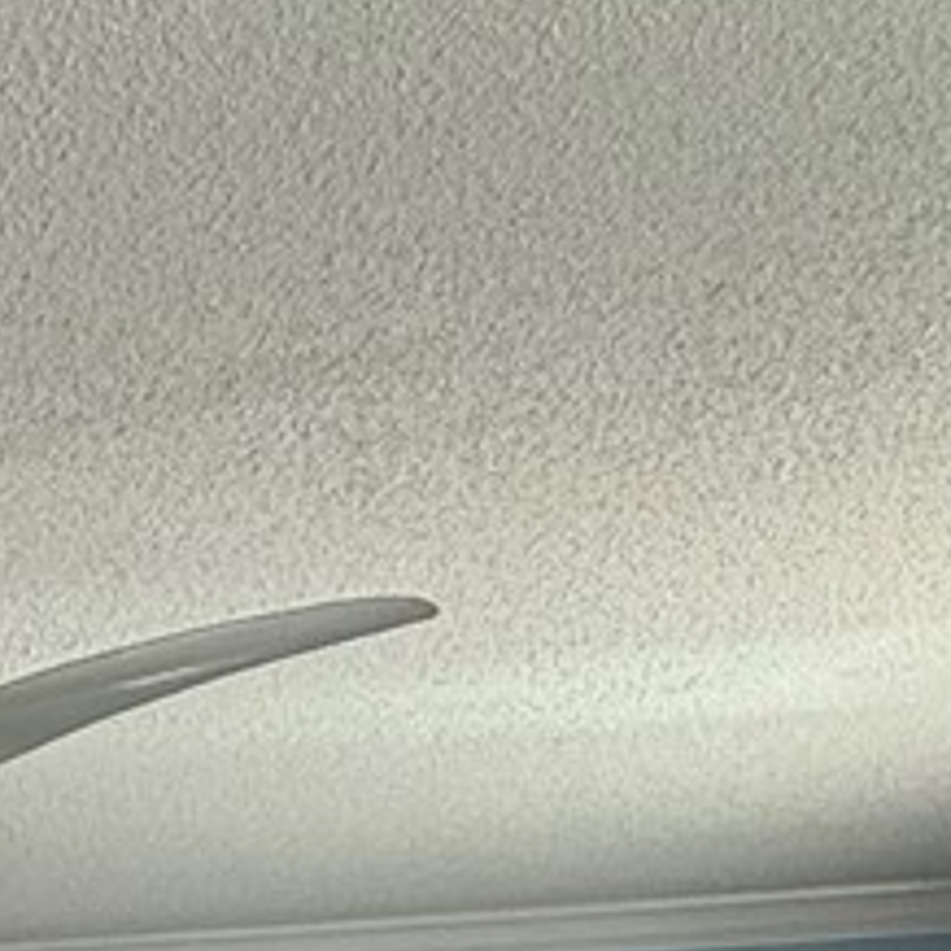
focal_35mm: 91
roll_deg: +1.1
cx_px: -707
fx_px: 2828
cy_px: 1749
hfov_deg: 16.3
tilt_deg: -7.3
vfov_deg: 16.0
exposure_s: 1/120
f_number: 2.2
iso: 64
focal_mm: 2.22
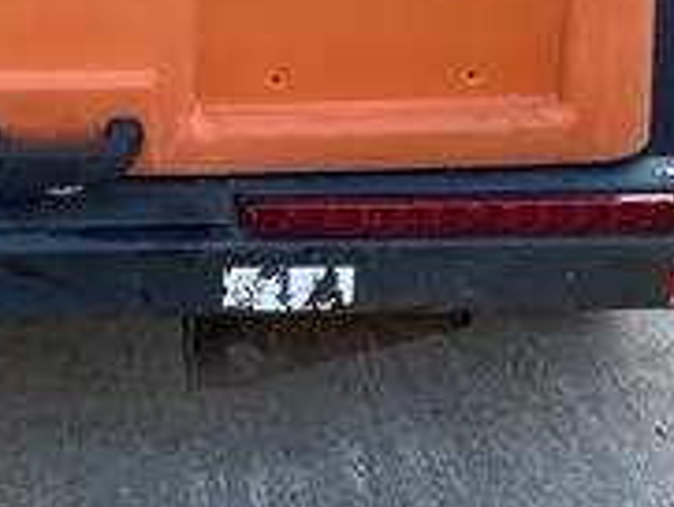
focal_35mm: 79
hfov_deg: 24.2
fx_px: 1539
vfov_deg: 17.5
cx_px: 97
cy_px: -151
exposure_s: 1/251
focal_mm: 5.1
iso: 40
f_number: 1.6
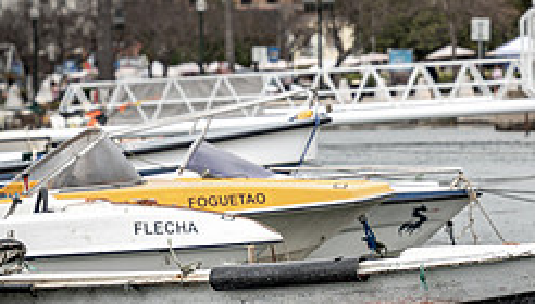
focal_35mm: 233
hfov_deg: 9.1
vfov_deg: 5.3
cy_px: 269
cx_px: 672
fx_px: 3315
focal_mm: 70
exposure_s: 1/1250
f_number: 4
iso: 100
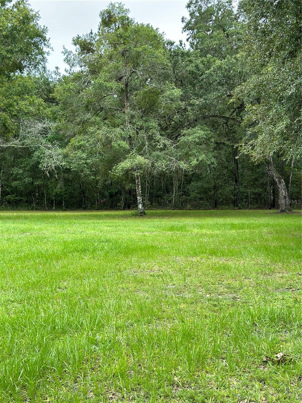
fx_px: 558
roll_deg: +0.9
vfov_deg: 39.7
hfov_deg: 30.3
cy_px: 202
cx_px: 151
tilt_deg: -0.6
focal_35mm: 48
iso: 64
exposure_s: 1/779
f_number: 1.78
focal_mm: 6.86
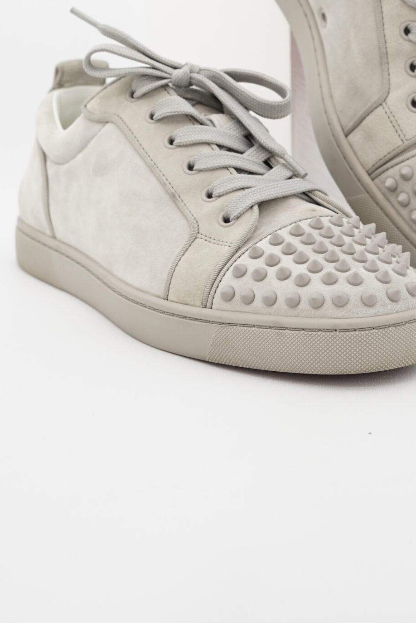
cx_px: 290
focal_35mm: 93
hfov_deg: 14.7
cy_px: 72
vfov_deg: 21.5
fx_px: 1611
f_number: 6.3
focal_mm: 50
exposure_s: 1/10
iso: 640
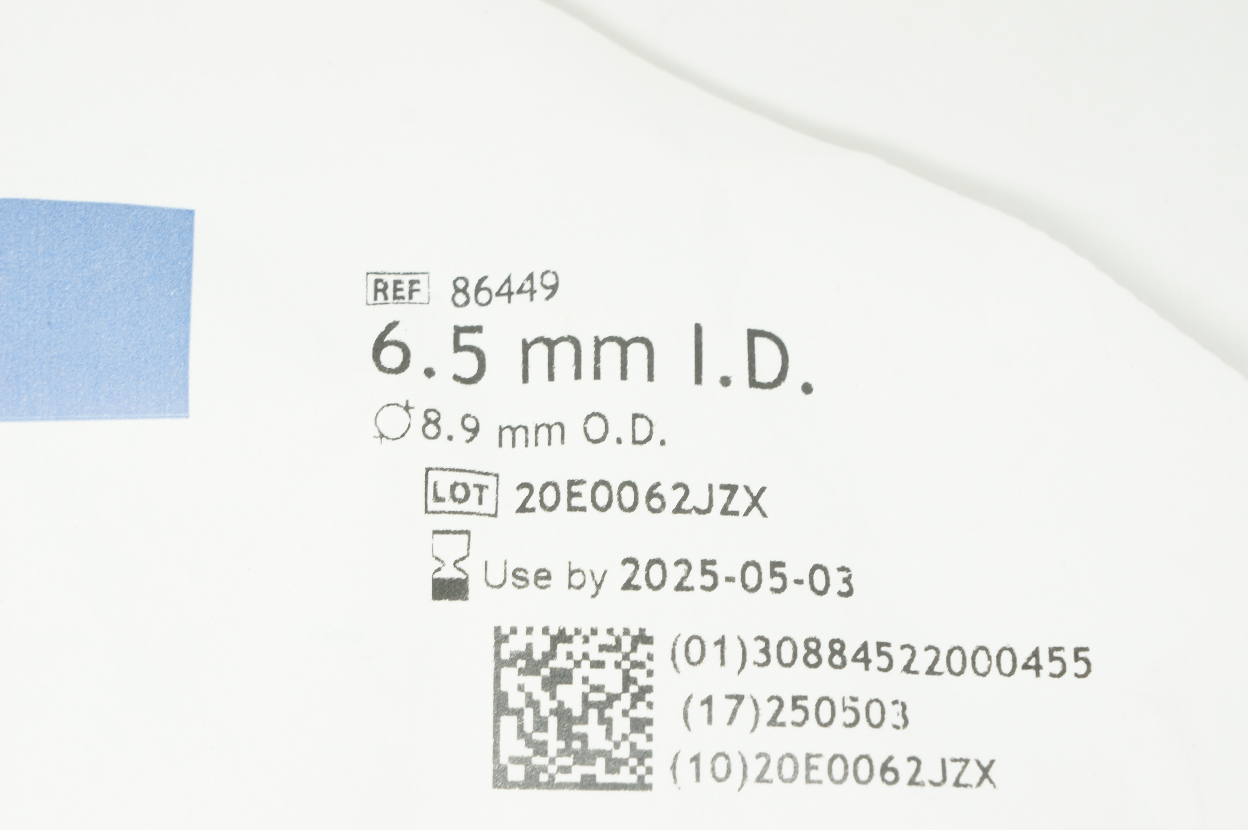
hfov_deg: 24.6
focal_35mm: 82
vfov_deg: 16.5
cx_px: 624
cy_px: 415
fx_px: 2857
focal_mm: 55
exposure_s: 1/15
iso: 400
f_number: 10
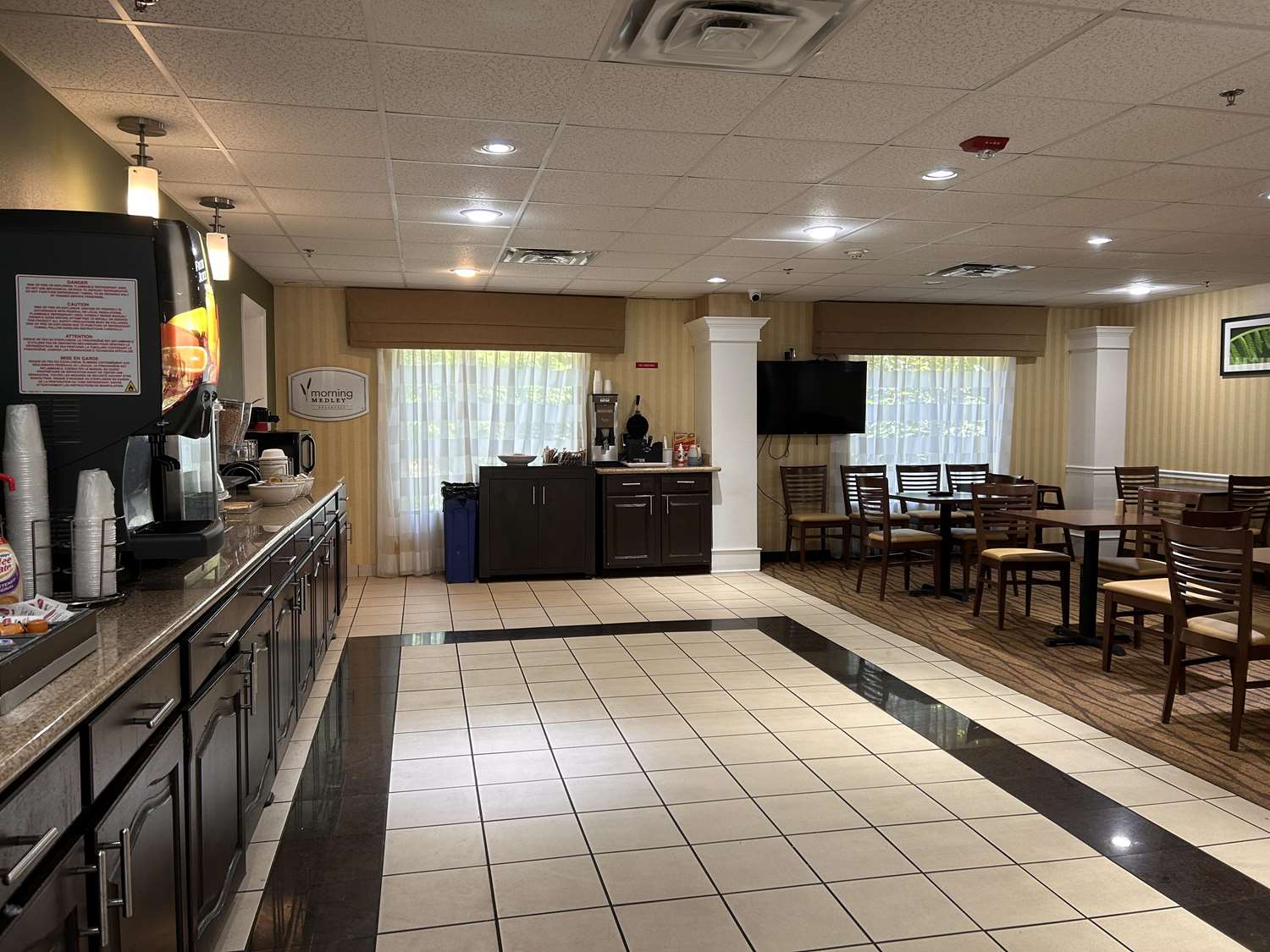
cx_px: 635
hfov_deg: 67.3
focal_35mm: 26
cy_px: 476
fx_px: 954
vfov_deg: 53.1
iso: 80
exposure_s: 1/60
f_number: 1.5
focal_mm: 5.7
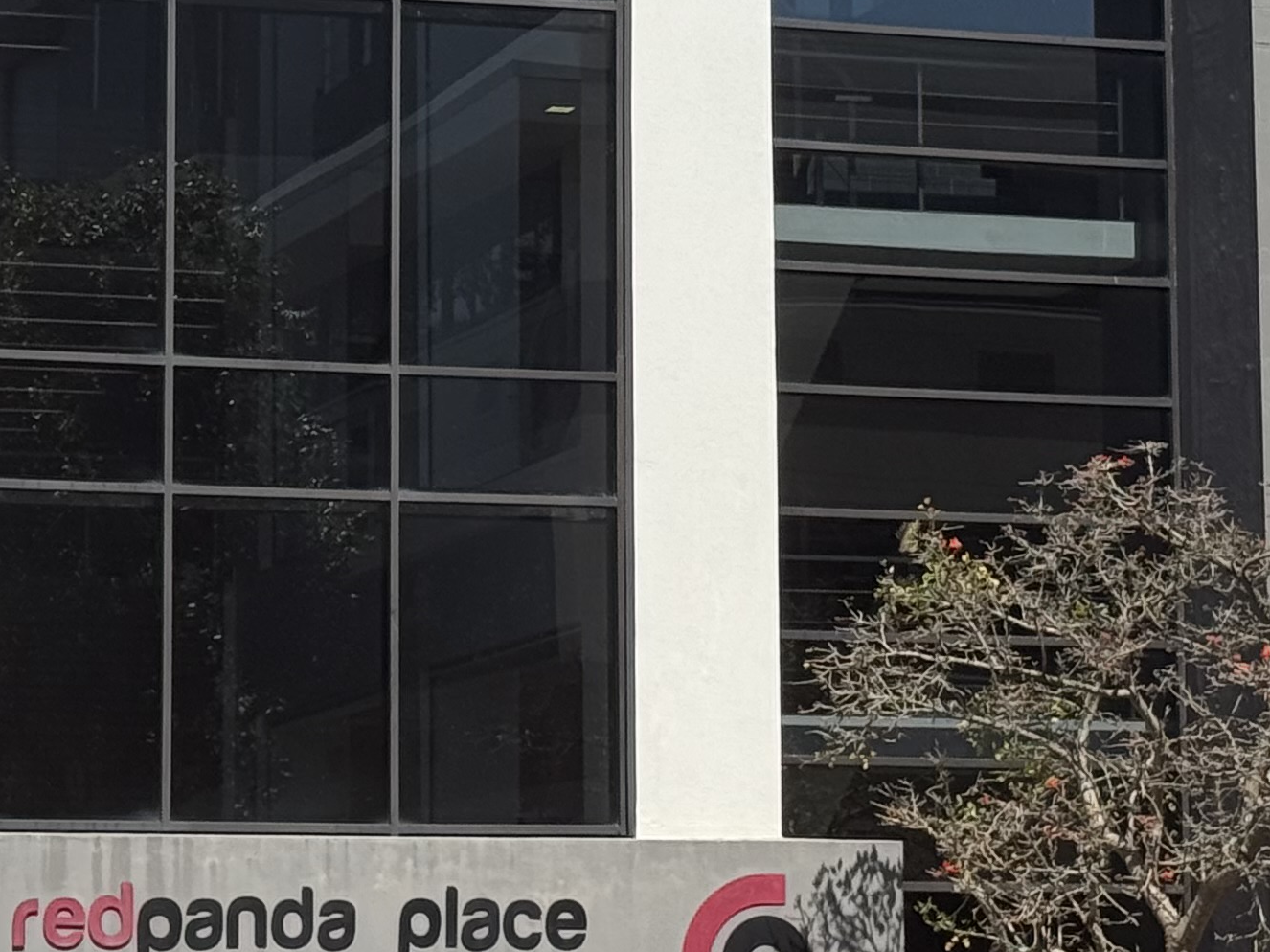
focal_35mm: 146
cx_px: 643
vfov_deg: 10.2
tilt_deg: +8.8
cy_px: 355
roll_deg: +0.2
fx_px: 5356
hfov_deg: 13.5
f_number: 1.78
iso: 64
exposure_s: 1/6024
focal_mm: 6.76
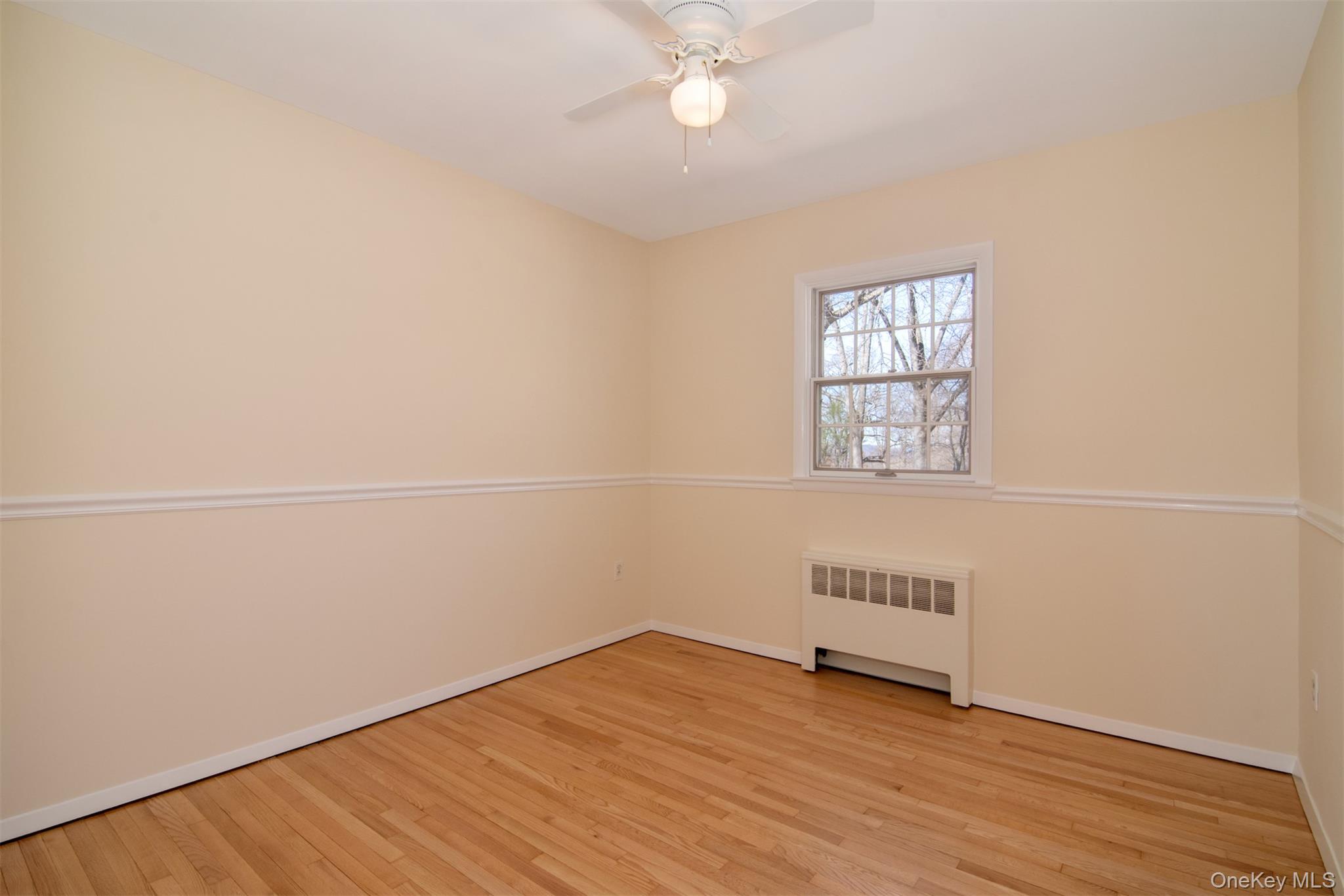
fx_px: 616
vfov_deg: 72.0
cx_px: 672
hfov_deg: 95.0
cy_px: 448
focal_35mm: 16
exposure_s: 1/160
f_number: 11
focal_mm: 11
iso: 640
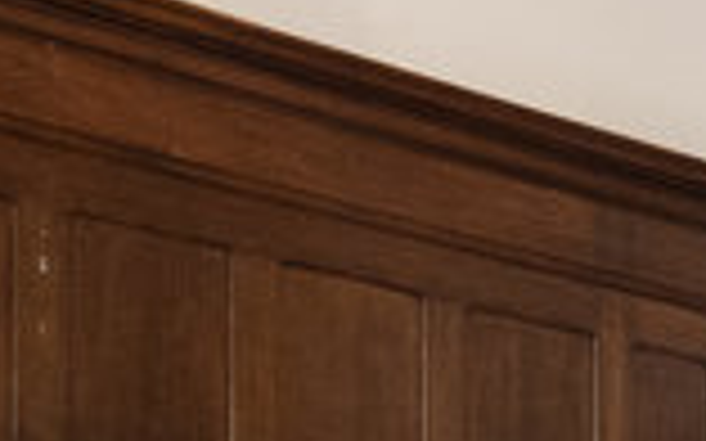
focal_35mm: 164
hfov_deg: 11.9
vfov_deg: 7.5
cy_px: 1017
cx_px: 1205
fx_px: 3154
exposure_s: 1/4
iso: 800
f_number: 8
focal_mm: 14
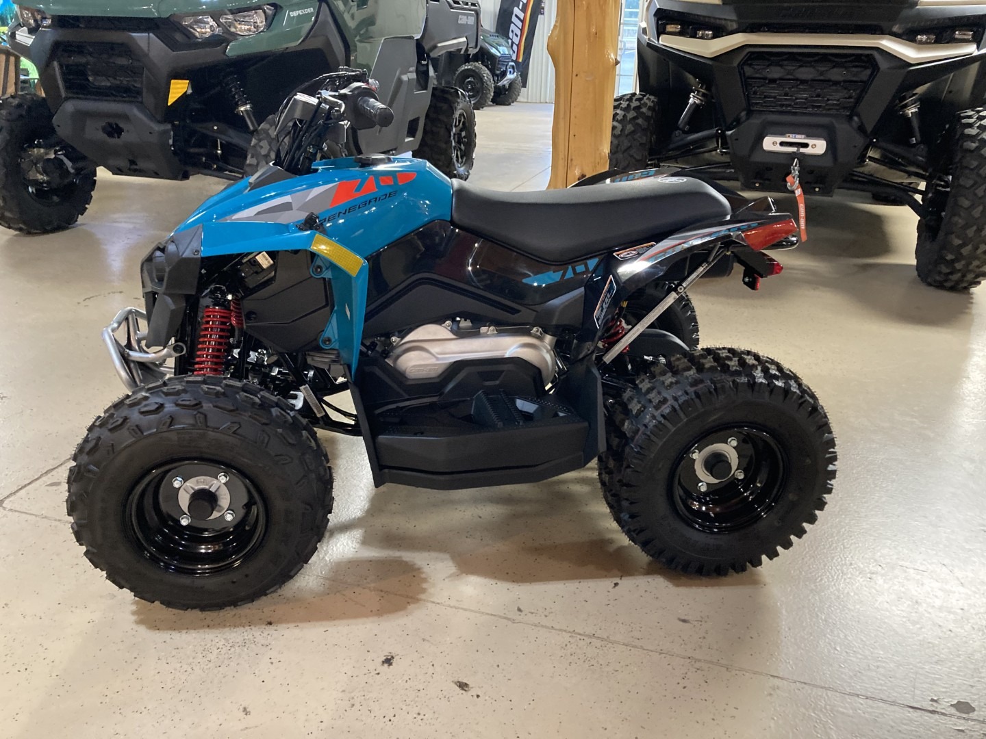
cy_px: 370
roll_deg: -2.1
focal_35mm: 28
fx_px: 798
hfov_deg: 63.4
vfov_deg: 49.7
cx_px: 493
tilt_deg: -22.7
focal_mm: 3.99
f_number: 1.8
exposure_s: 1/30
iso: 500
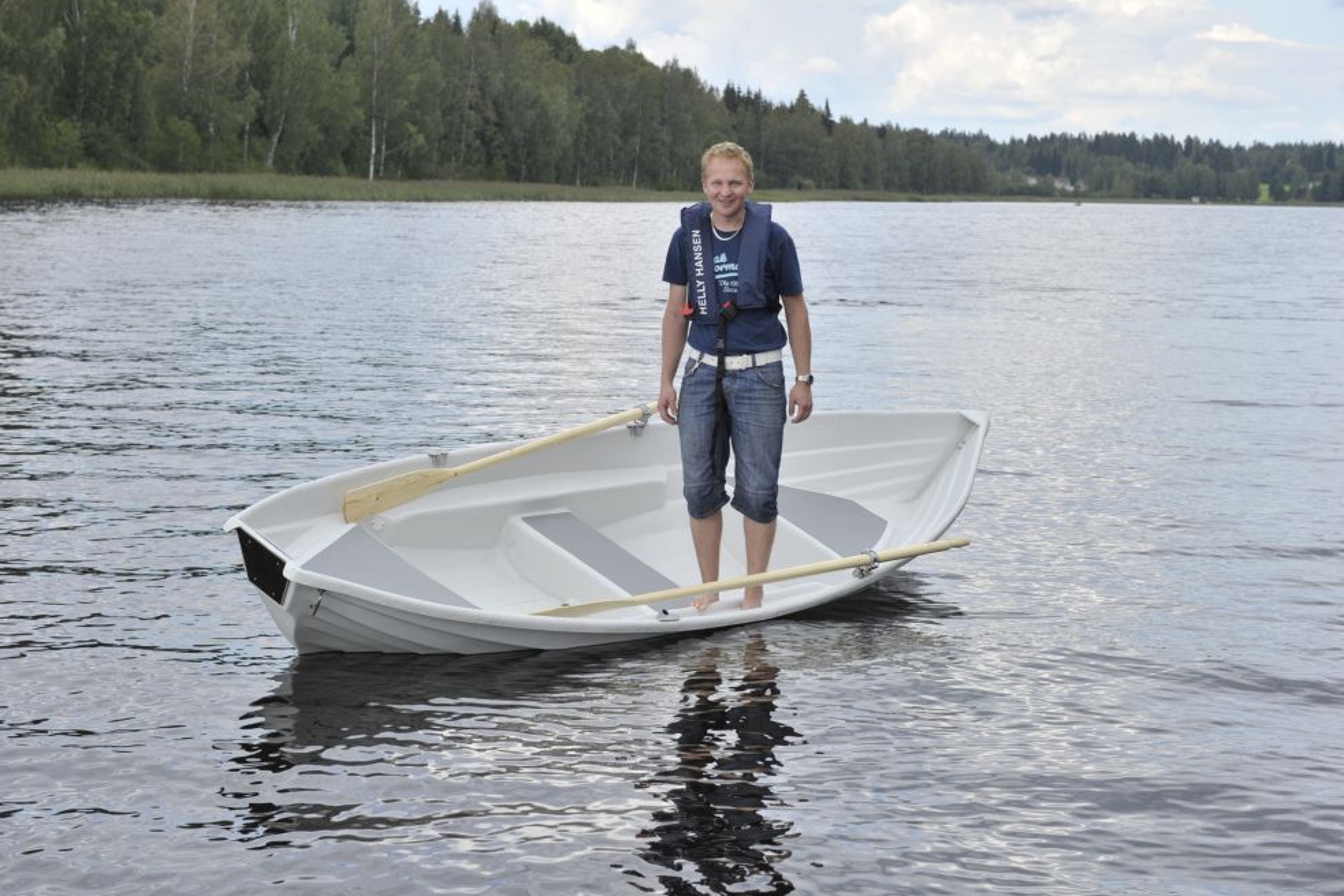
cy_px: 447
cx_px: 675
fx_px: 2353
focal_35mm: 63
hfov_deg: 31.9
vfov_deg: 21.6
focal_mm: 62
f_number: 8
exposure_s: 1/800
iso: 640
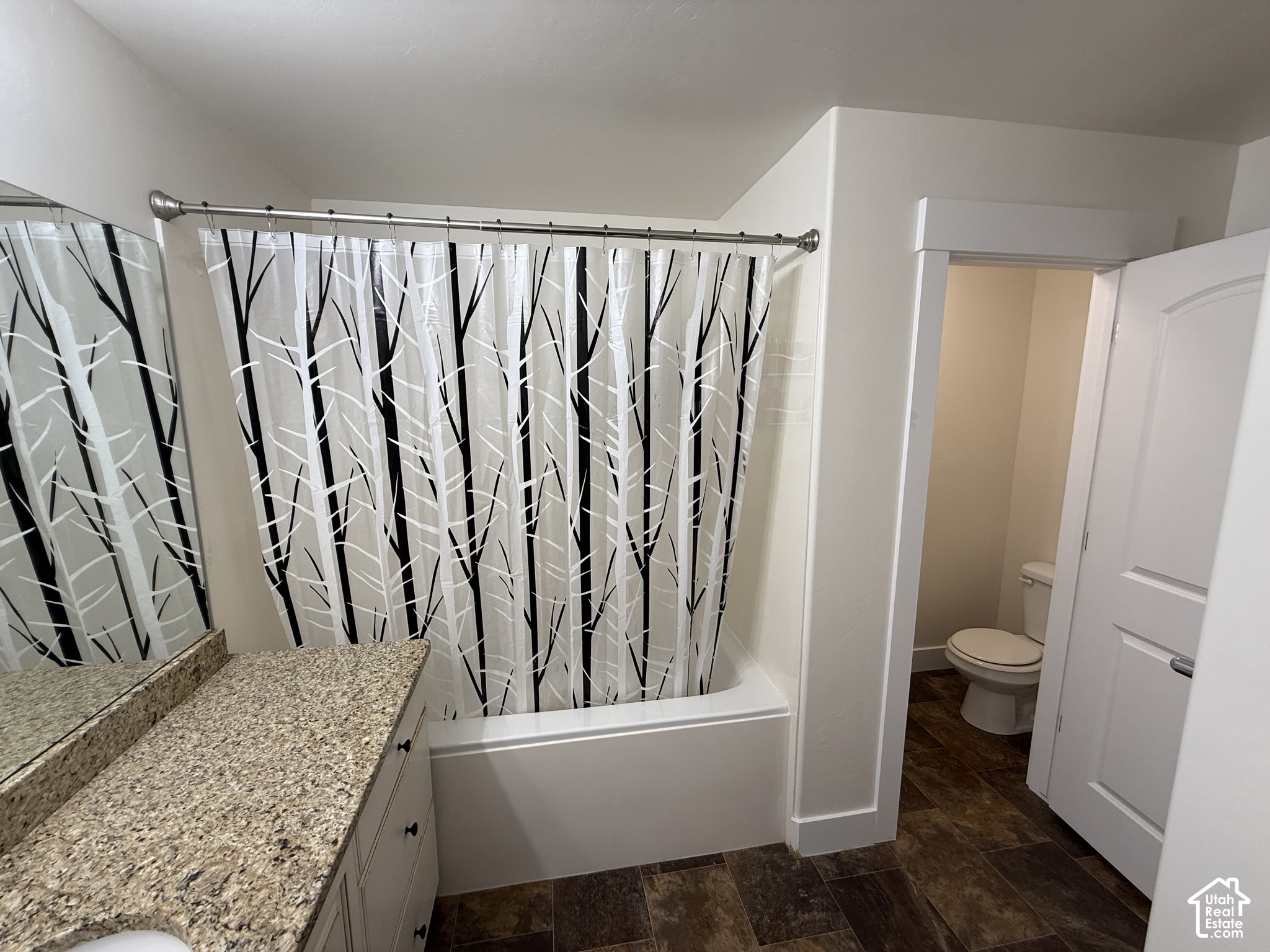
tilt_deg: -9.4
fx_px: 514
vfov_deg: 85.7
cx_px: 635
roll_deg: -0.3
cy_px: 476
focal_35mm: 14
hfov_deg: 102.1
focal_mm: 2.22
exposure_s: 1/120
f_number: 2.2
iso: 80
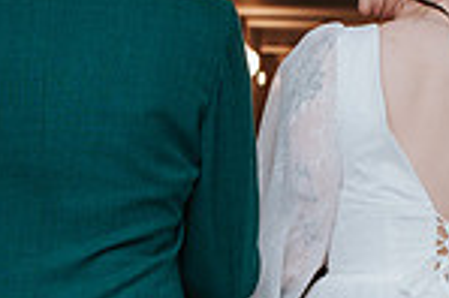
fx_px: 1881
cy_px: 277
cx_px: 163
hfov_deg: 13.6
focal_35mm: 151
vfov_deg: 9.0
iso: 800
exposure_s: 1/200
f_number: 3.2
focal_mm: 35
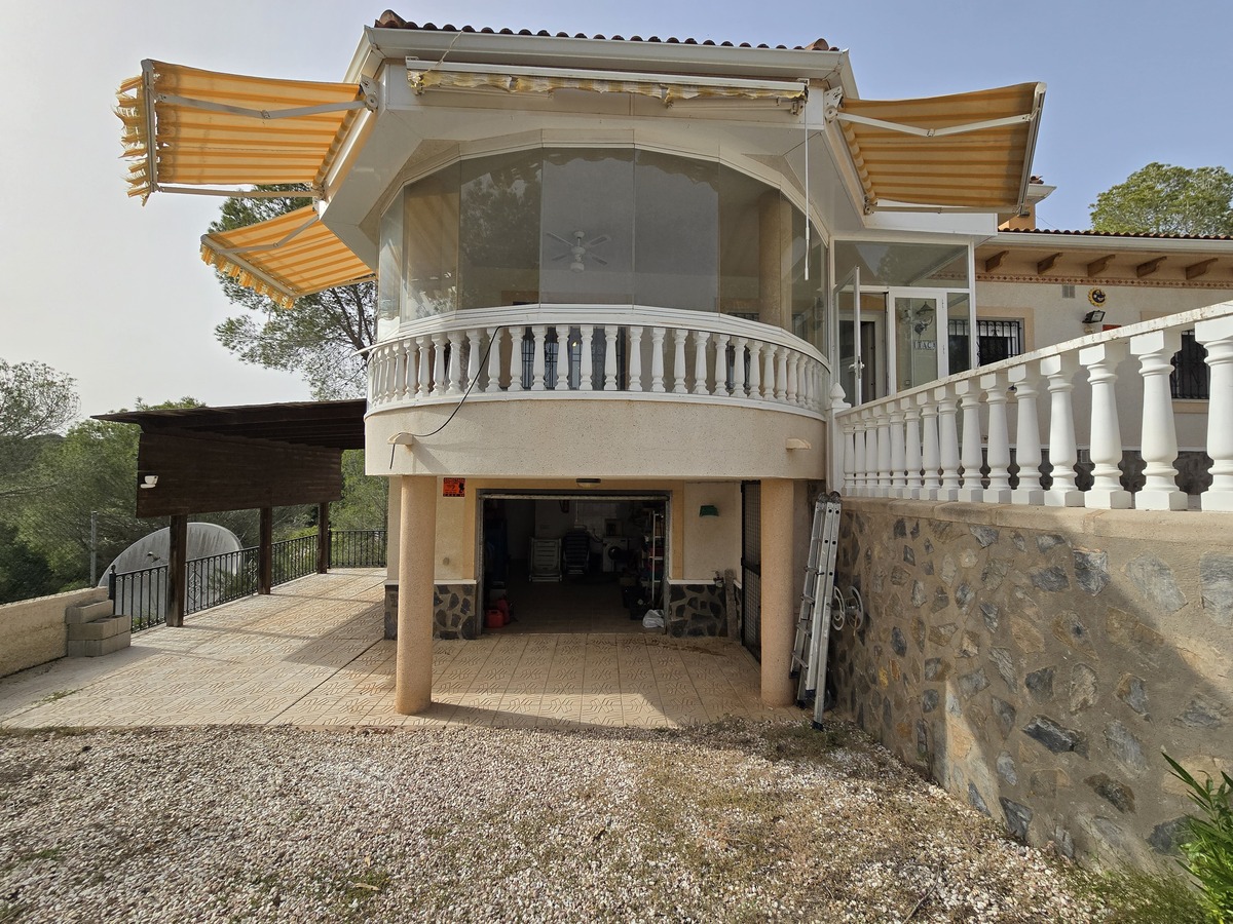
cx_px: 616
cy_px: 462
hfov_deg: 106.2
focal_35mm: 13
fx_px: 463
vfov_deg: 89.9
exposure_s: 1/2586
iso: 50
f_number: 2.2
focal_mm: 2.2
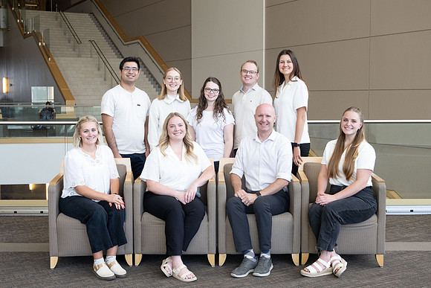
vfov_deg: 27.8
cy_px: 134
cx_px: 202
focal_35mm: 49
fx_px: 581
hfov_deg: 40.7
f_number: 5.6
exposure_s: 1/400
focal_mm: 42
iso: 2000
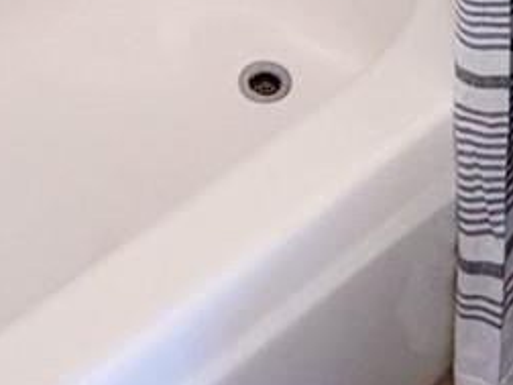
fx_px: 1319
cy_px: -701
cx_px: 303
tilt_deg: -11.1
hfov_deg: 22.0
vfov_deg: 11.5
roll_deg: +0.5
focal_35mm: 89
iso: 160
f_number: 2.2
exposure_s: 1/60
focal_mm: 2.22
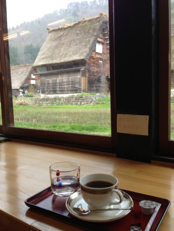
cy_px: 116
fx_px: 221
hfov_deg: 43.0
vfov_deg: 55.3
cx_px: 87
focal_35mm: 33
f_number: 2.4
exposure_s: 1/134
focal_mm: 4.13
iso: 50
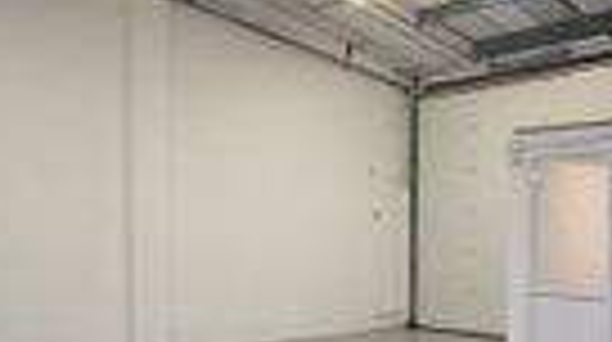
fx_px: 729
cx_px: 441
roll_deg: -0.6
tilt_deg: -1.7
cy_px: 261
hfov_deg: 44.4
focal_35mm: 45
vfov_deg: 26.0
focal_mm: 2.22
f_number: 2.2
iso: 80
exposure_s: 1/137
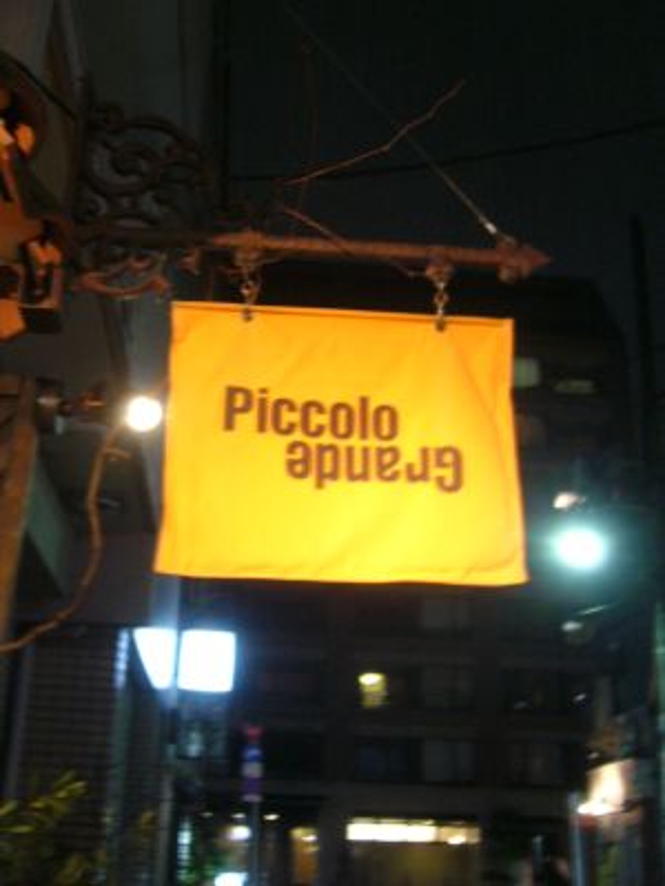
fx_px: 1025
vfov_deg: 46.8
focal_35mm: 40
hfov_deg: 36.0
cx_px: 332
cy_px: 443
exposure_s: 1/8
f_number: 3
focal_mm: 6.6
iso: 200
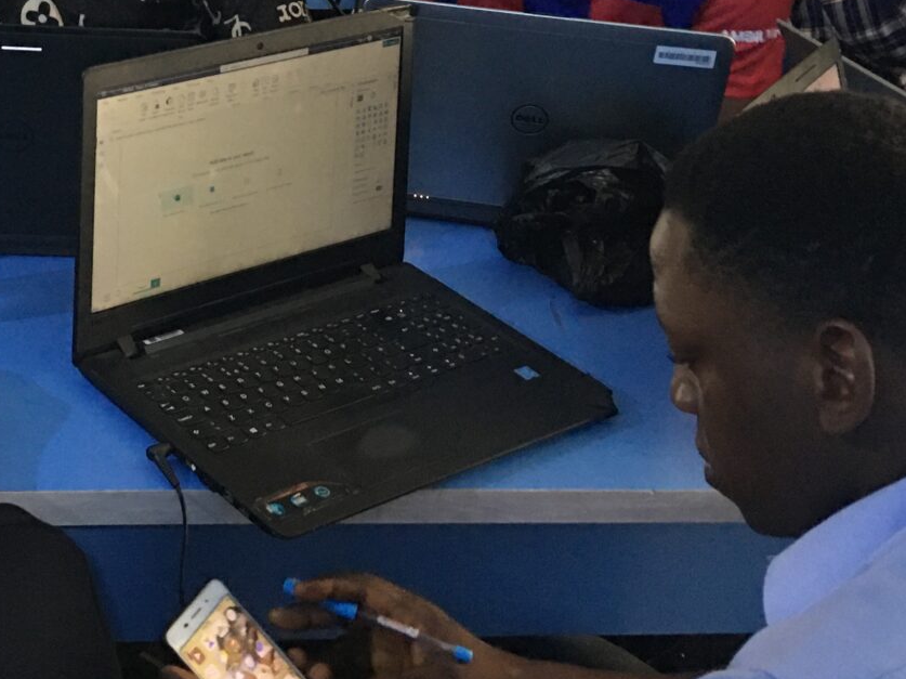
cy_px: -81
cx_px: 76
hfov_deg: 26.4
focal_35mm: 71
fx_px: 1857
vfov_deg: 19.7
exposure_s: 1/4
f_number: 2.2
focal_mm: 4.15
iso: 100
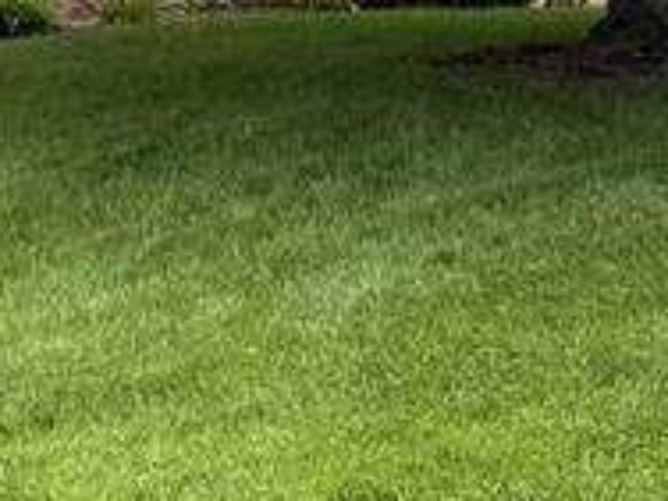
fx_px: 2528
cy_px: -171
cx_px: -327
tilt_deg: +1.5
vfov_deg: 11.0
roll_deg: -1.8
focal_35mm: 131
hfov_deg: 14.1
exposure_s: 1/399
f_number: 1.78
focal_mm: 6.76
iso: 80
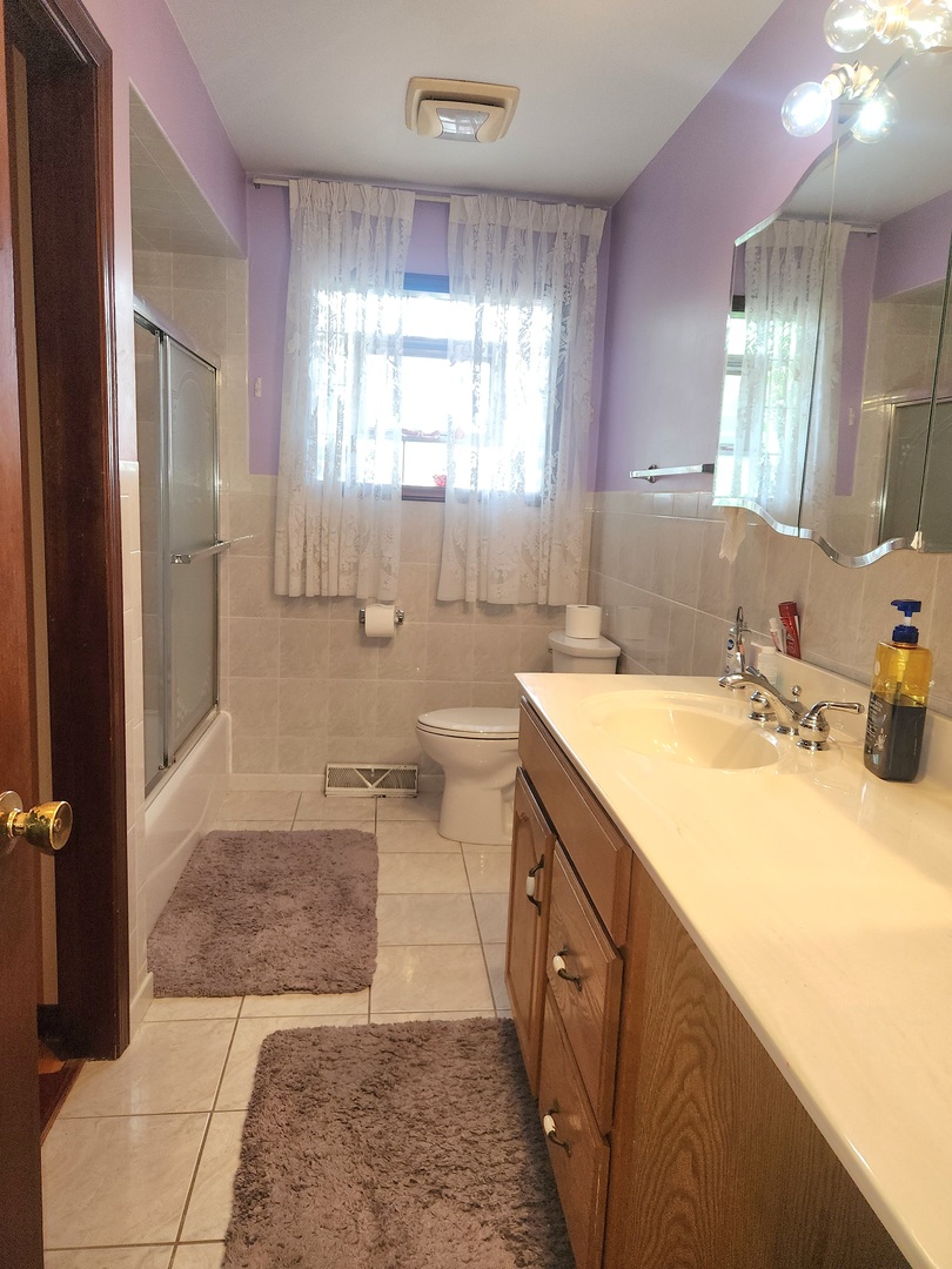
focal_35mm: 23
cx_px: 476
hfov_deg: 58.9
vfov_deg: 73.9
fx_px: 843
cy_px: 634
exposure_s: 1/60.2
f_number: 1.8
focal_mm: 5.4
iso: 64
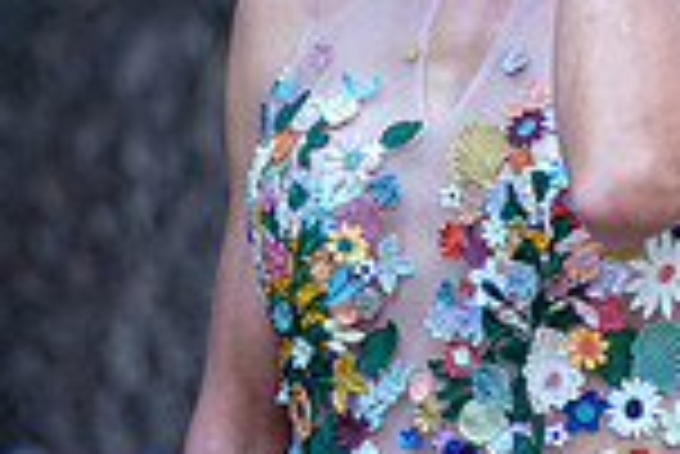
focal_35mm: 805
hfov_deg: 2.6
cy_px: -218
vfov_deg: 1.7
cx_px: 347
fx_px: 15220
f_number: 2.8
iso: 1000
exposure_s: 1/150
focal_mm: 140
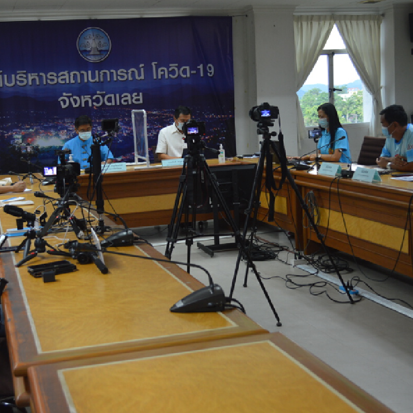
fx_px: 675
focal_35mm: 50
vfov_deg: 34.0
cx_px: 172
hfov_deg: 33.9
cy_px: 207
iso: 400
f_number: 4.2
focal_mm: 26
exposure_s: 1/40
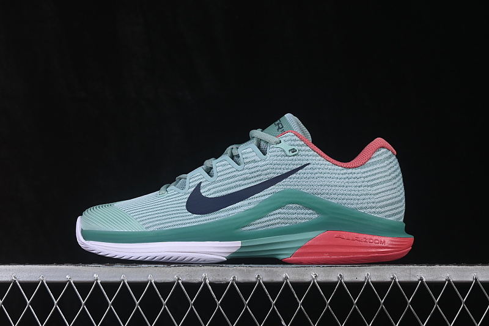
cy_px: 163
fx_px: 1018
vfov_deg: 18.2
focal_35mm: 75
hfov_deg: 27.0
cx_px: 244
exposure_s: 1/80
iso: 160
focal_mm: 50
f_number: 8
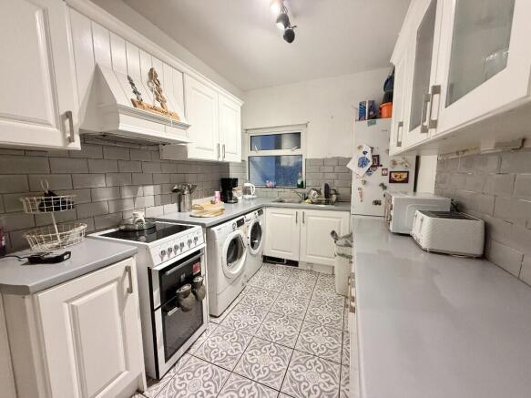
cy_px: 199
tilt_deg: -6.8
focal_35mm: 14
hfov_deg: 102.1
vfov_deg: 85.7
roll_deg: +0.3
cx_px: 266
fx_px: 215
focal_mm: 2.22
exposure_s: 1/50
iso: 200
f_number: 2.2
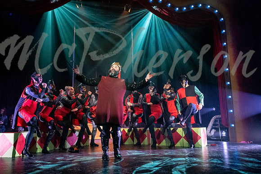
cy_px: 87
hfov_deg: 67.4
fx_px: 196
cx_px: 130
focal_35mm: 27
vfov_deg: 48.0
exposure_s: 1/250
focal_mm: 18.2
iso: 3200
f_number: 2.8
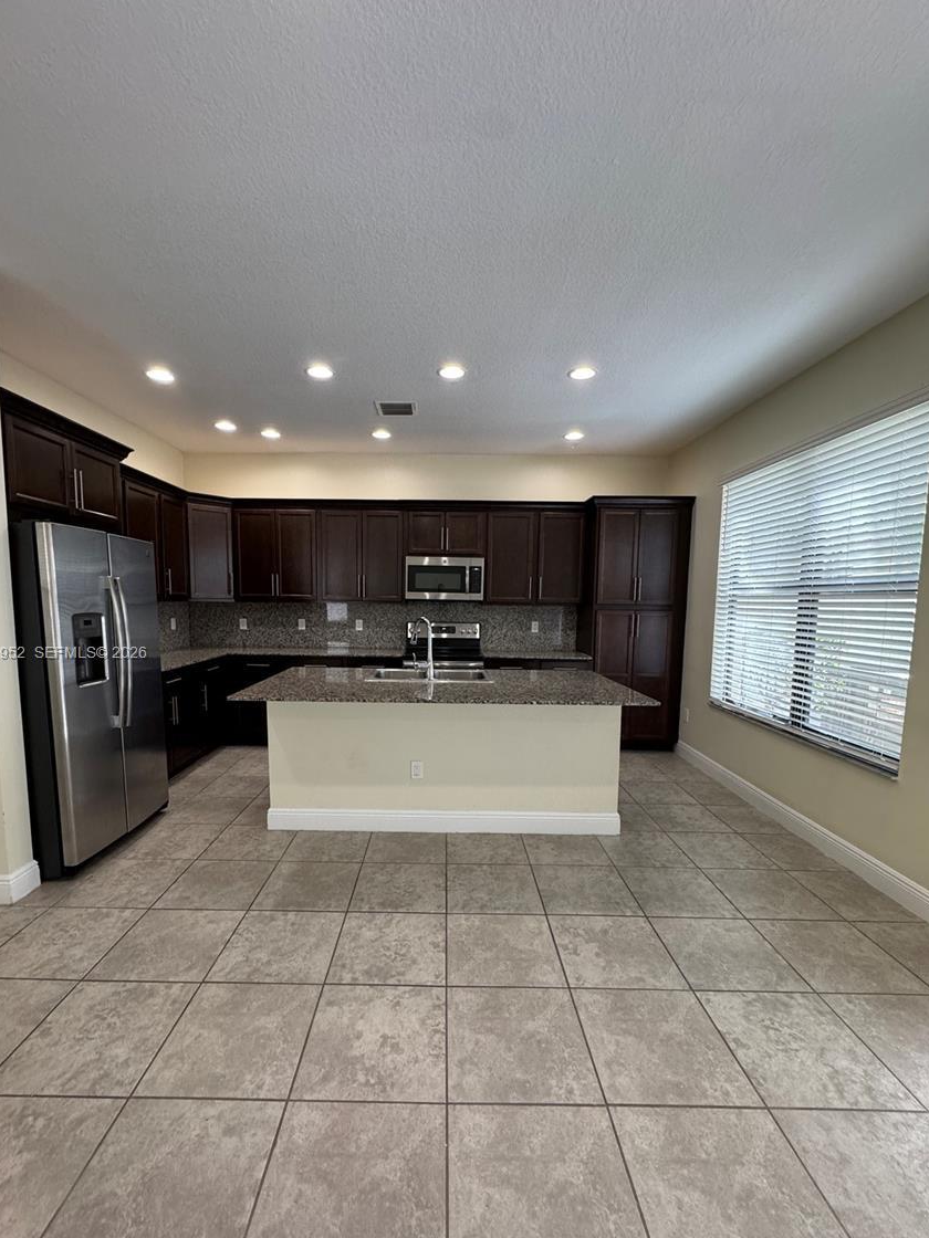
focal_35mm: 15
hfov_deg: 81.7
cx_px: 440
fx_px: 537
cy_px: 654
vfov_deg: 98.1
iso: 250
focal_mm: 2.22
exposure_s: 1/120
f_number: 2.2
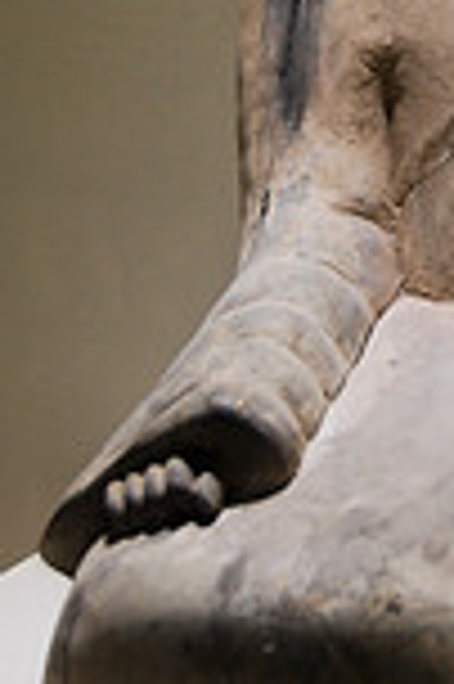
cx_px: 497
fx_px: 3375
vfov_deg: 11.4
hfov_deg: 7.6
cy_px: -27
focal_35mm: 178
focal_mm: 40
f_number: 4.5
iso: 320
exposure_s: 1/15
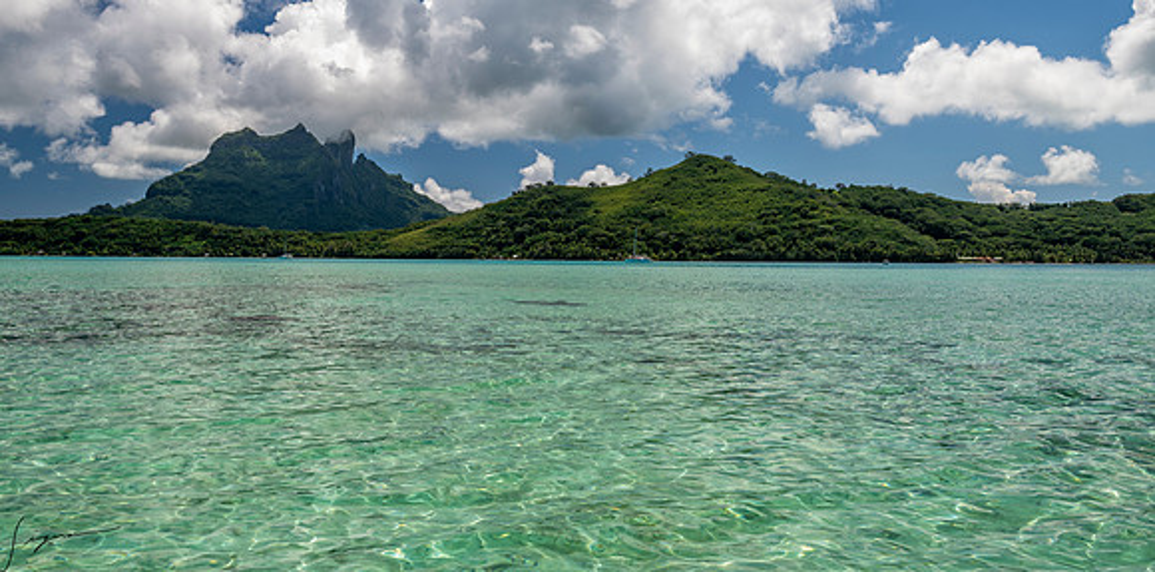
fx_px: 1009
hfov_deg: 59.6
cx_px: 577
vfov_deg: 31.4
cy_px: 187
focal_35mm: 34
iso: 160
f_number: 8
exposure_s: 1/200
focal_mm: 31
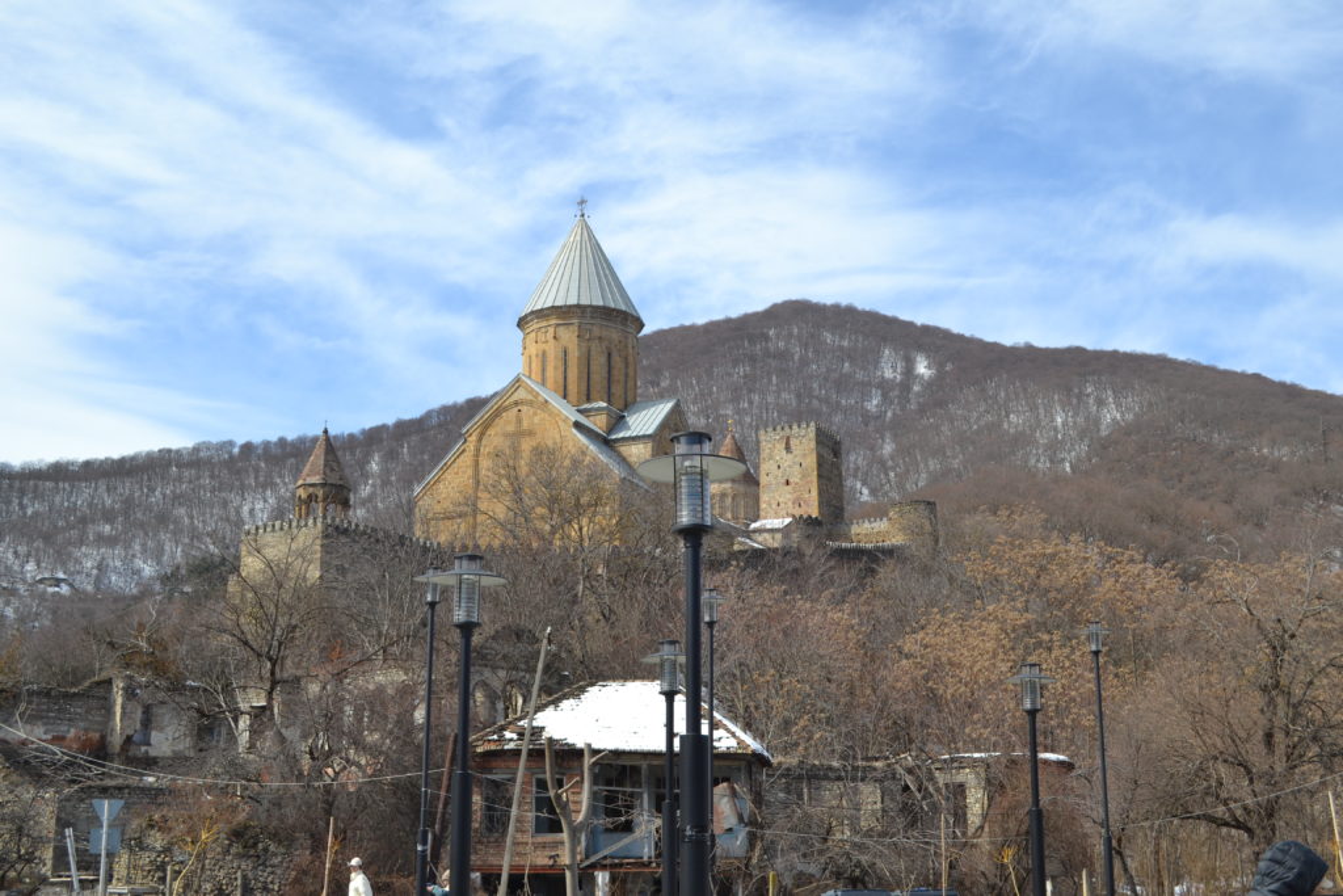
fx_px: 1623
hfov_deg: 45.0
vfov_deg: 30.9
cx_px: 672
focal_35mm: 44
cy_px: 448
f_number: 7.1
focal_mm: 29
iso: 100
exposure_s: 1/200
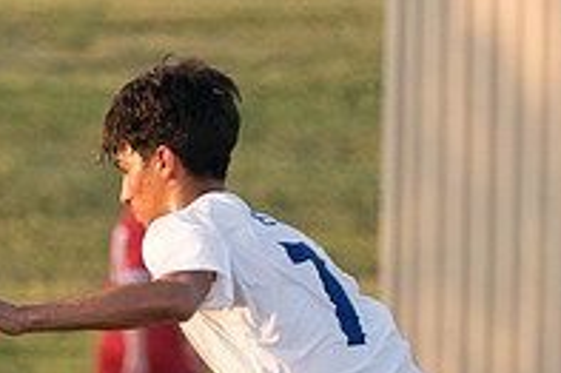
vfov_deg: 1.2
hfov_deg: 1.9
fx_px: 17329
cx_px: -445
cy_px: 397
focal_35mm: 1113
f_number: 2.8
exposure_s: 1/1250
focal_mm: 159
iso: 400
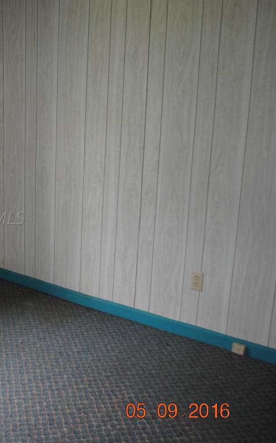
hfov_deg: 27.4
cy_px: 218
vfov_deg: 47.2
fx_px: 506
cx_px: -42
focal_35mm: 42
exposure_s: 1/60
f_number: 3.5
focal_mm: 18
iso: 200
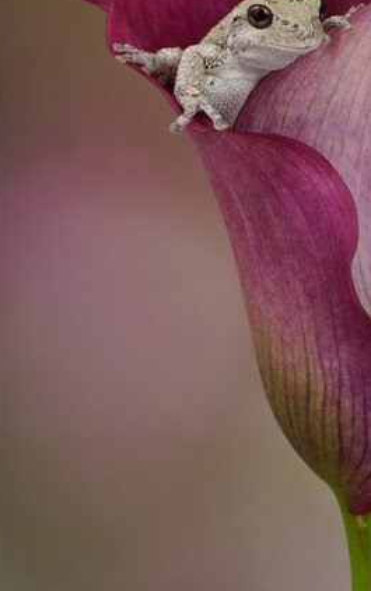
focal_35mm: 325
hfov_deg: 4.0
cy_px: 246
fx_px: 5249
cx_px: 297
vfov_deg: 6.5
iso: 50
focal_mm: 180
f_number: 16
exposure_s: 1/200
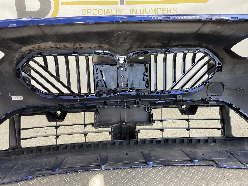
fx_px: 208
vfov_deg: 48.2
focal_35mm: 29
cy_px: 93
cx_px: 124
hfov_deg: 61.7
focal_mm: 3
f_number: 1.8
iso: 40
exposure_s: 1/100
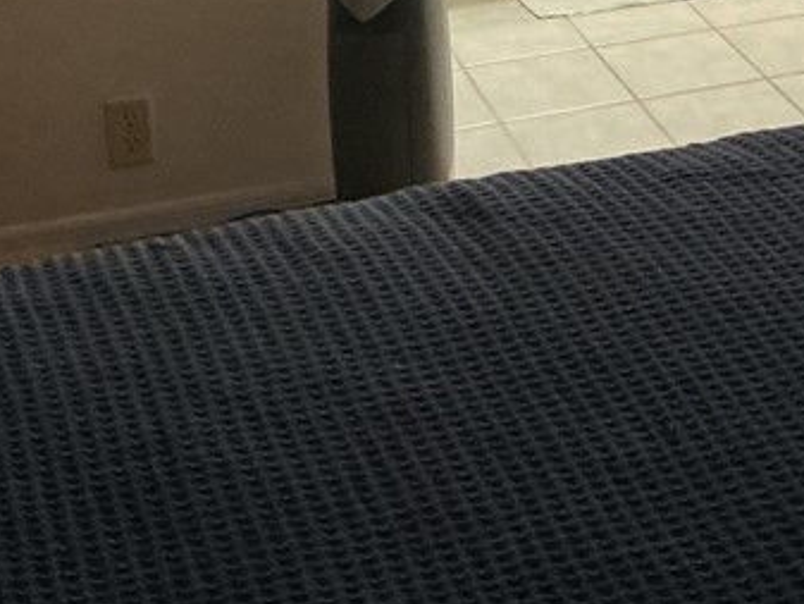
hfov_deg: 21.8
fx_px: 2045
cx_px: 687
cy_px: -263
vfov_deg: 15.6
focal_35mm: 88
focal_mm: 3
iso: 200
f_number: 1.8
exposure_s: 1/40
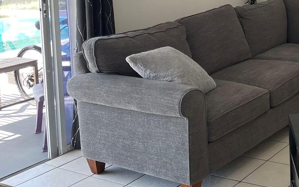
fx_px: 505
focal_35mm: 62
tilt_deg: -5.1
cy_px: -14
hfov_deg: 29.8
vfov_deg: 20.1
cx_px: 325
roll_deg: +1.5
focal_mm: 4.2
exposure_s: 1/120
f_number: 1.6
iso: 80
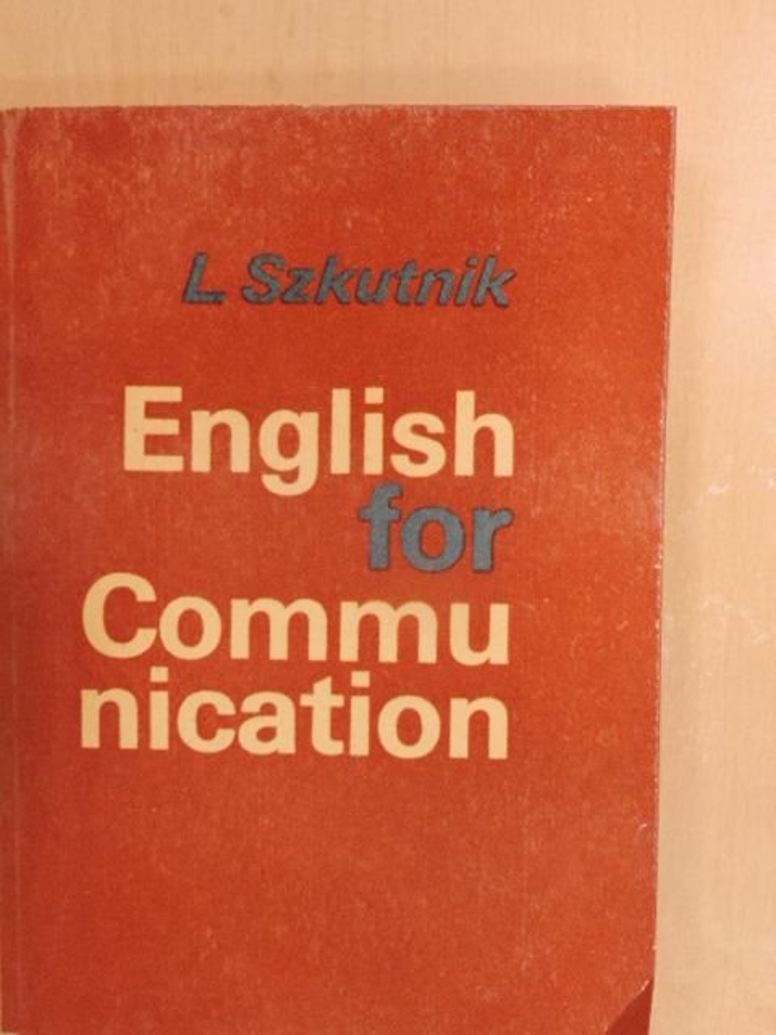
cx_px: 388
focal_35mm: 47
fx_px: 1405
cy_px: 518
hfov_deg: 30.9
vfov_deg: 40.4
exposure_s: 1/15
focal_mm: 8.3
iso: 400
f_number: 3.5
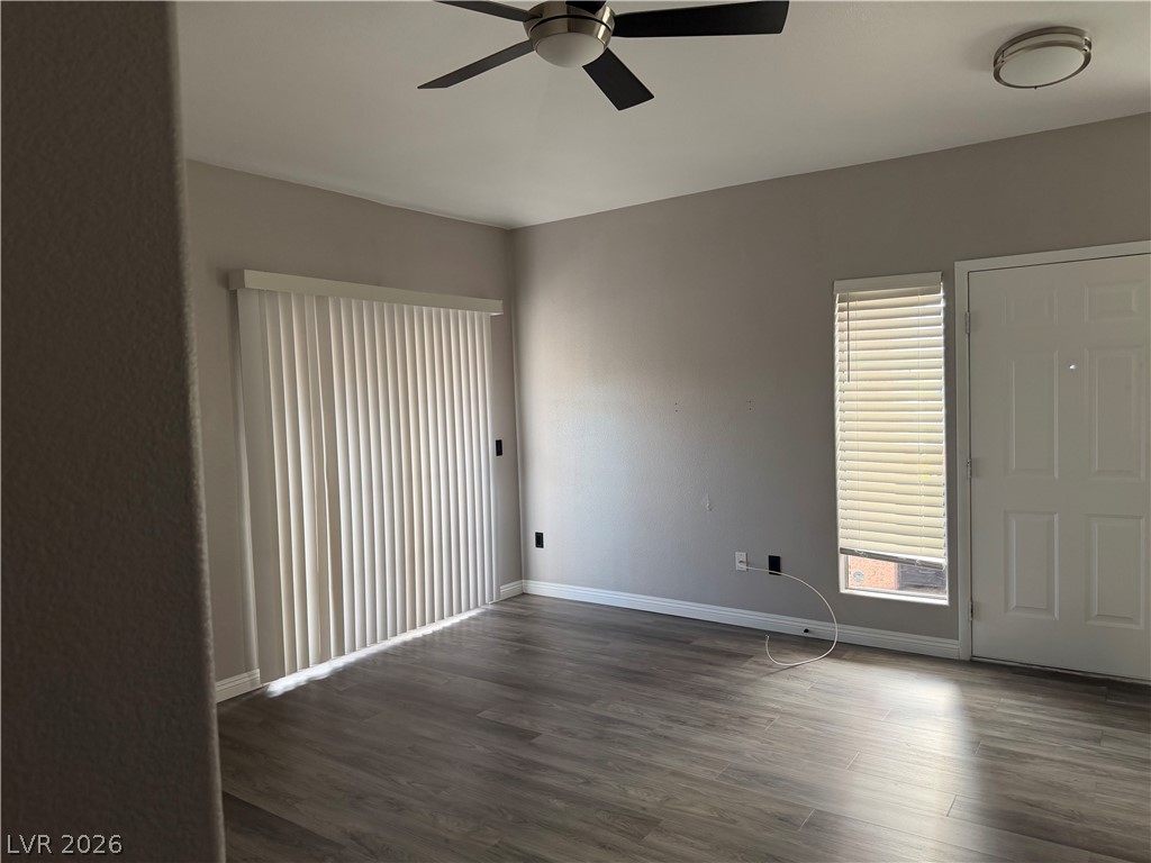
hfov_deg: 71.6
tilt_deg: -3.4
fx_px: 798
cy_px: 432
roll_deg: +2.2
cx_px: 576
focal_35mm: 24
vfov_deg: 56.8
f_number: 1.78
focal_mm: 6.76
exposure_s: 1/120
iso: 200
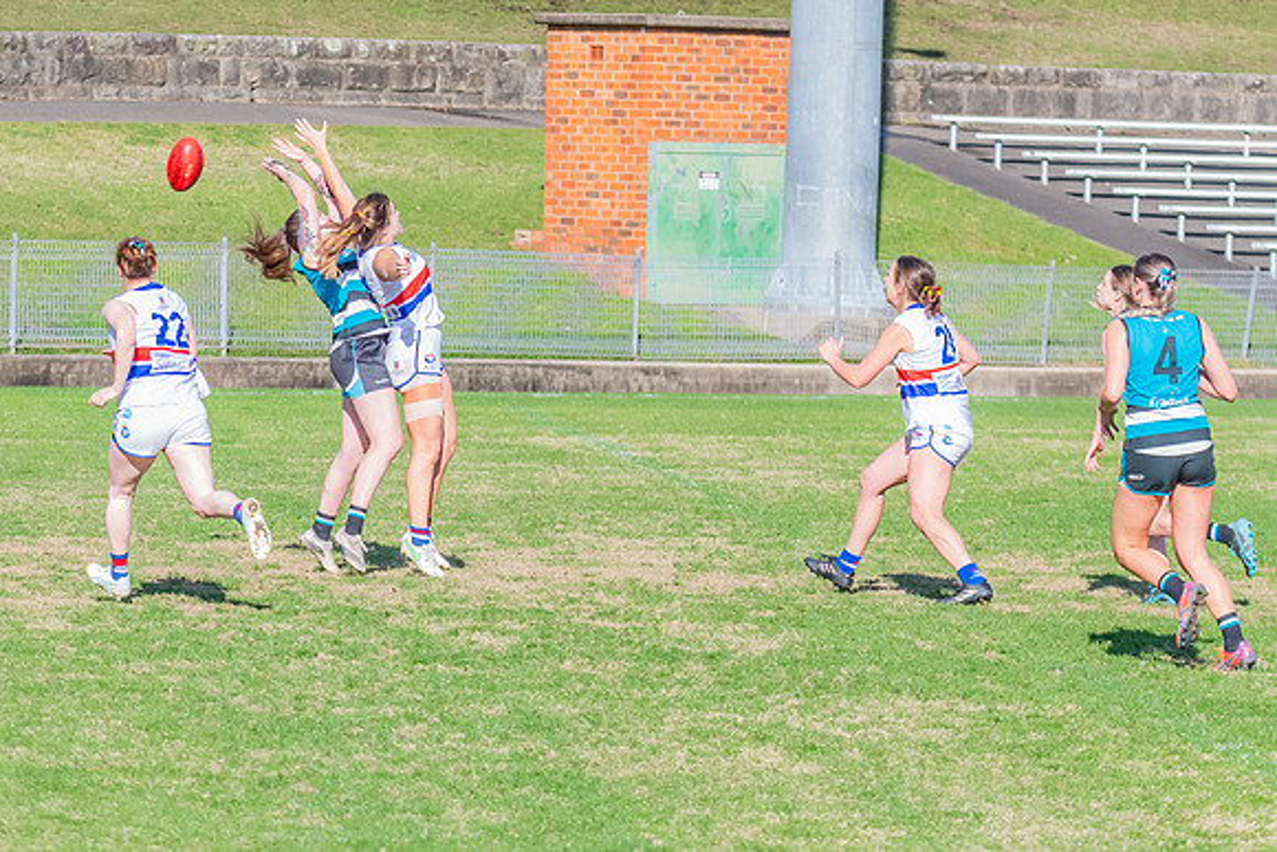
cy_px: 303
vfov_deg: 4.4
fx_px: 11162
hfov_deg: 6.5
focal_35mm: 315
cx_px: 474
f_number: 8
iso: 800
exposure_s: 1/1600
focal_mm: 160
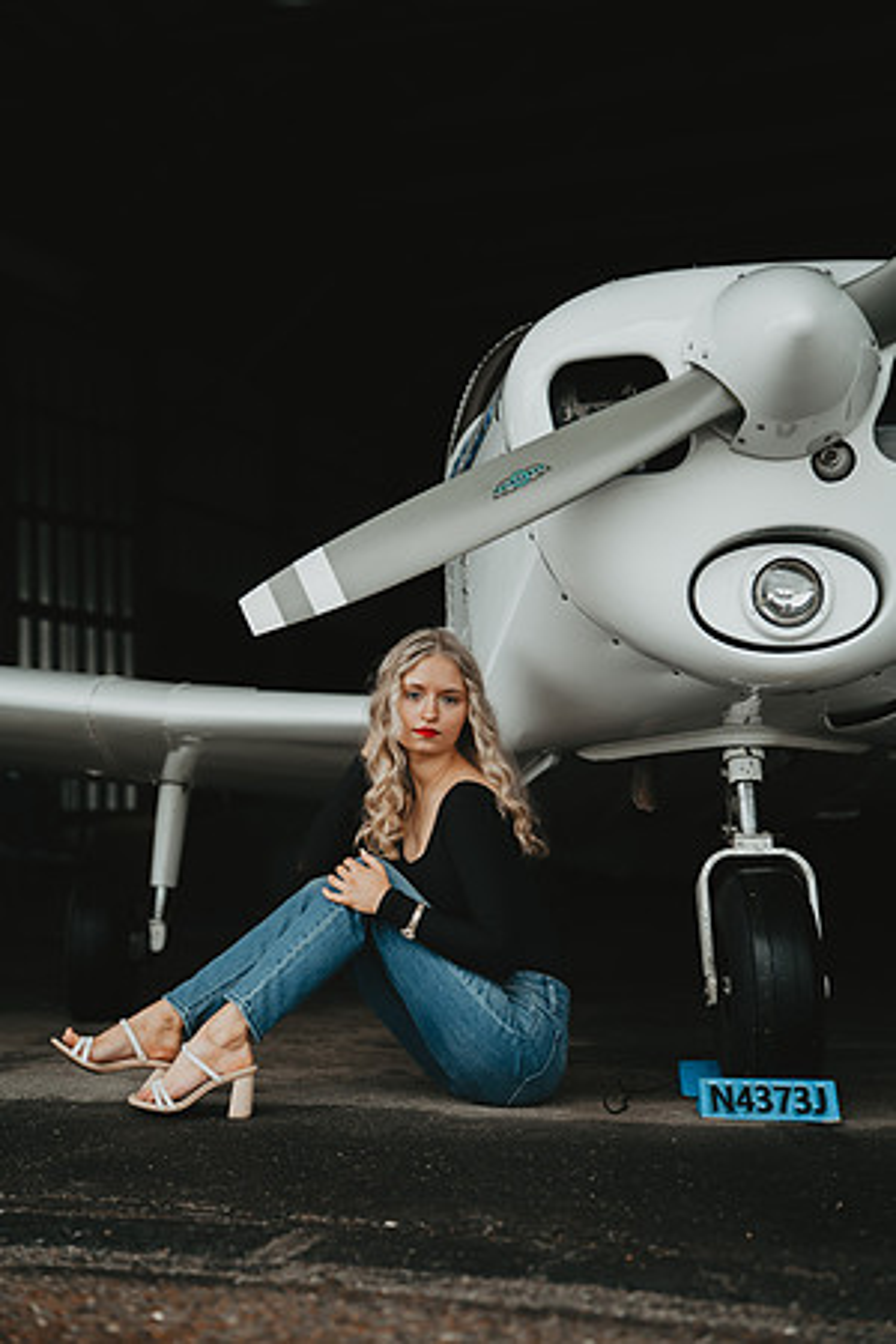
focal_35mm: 52
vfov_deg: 38.2
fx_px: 1941
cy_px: 672
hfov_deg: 26.0
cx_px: 448
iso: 200
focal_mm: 52
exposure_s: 1/160
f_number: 2.2
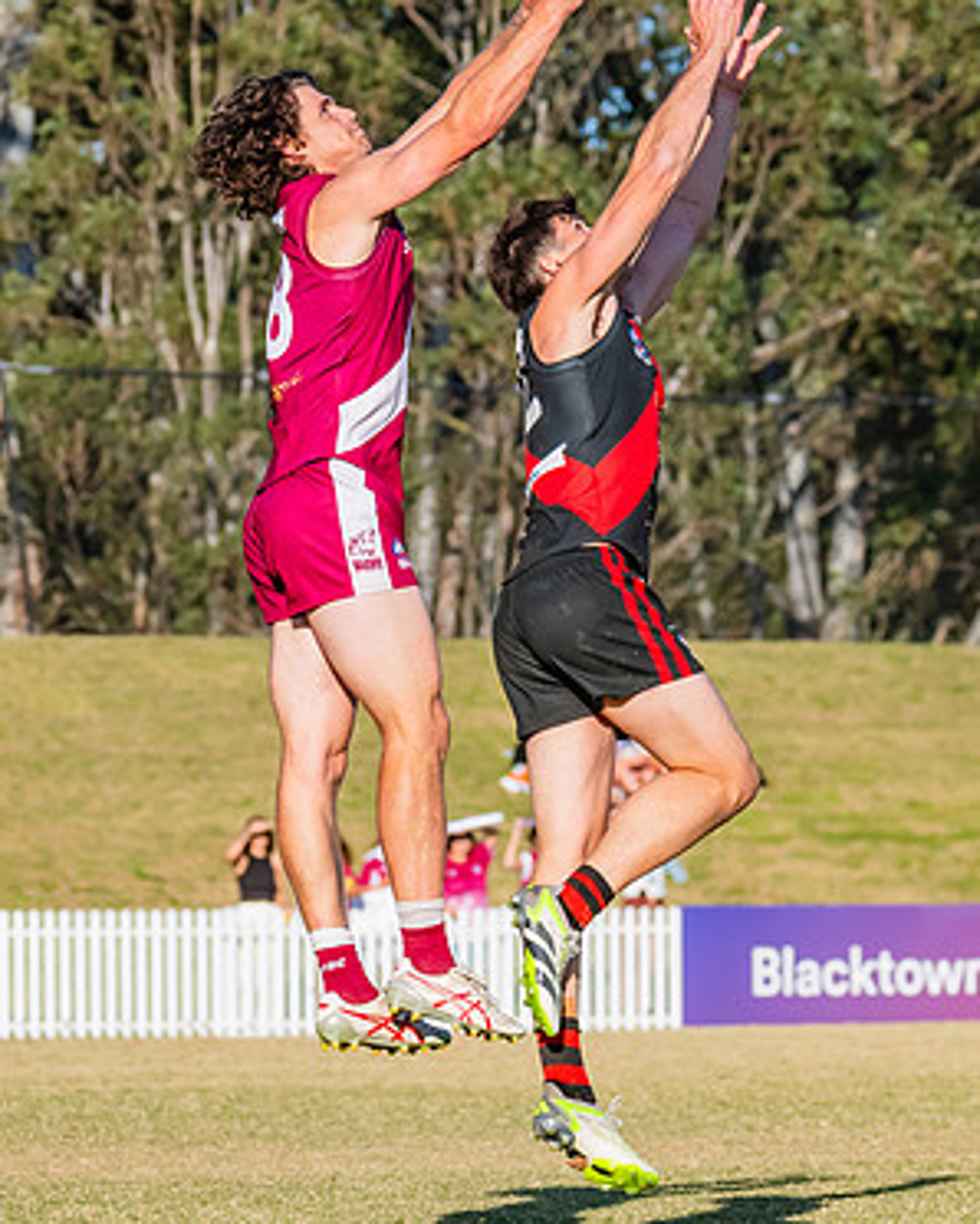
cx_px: 188
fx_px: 16736
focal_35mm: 462
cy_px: 356
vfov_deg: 4.2
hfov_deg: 3.4
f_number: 9
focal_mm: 210
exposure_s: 1/1600
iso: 800
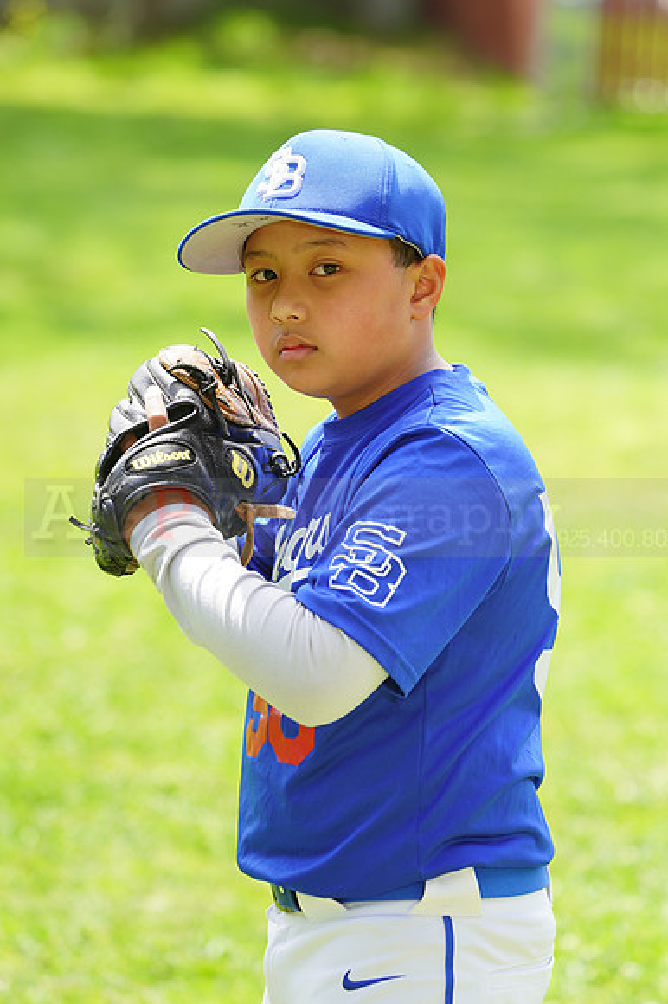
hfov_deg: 5.4
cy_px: 502
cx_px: 334
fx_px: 7133
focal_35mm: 256
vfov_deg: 8.0
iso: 200
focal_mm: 256
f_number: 6.3
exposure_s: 1/200
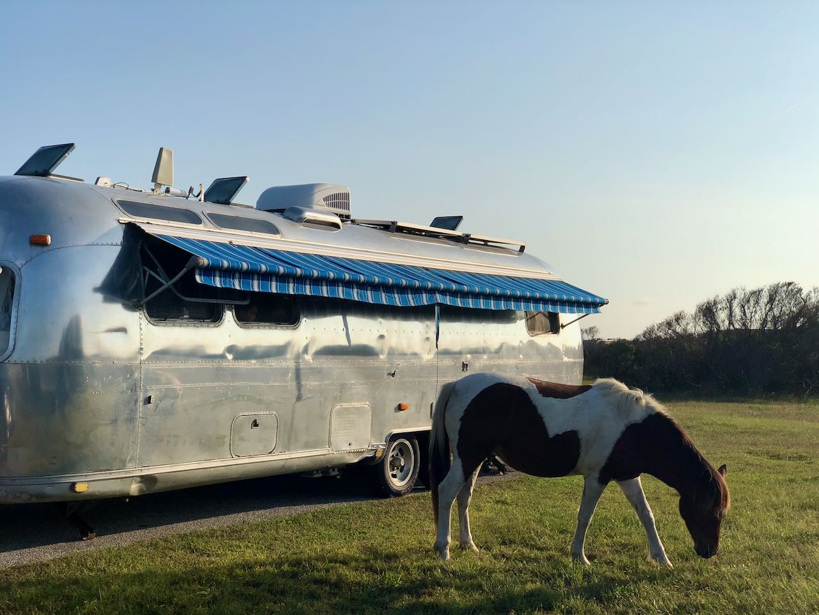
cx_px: 410
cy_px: 308
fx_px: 1230
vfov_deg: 28.0
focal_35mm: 52
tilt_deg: +1.6
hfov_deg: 36.8
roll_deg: -0.3
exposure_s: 1/2088
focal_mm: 6
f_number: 2.4
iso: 16
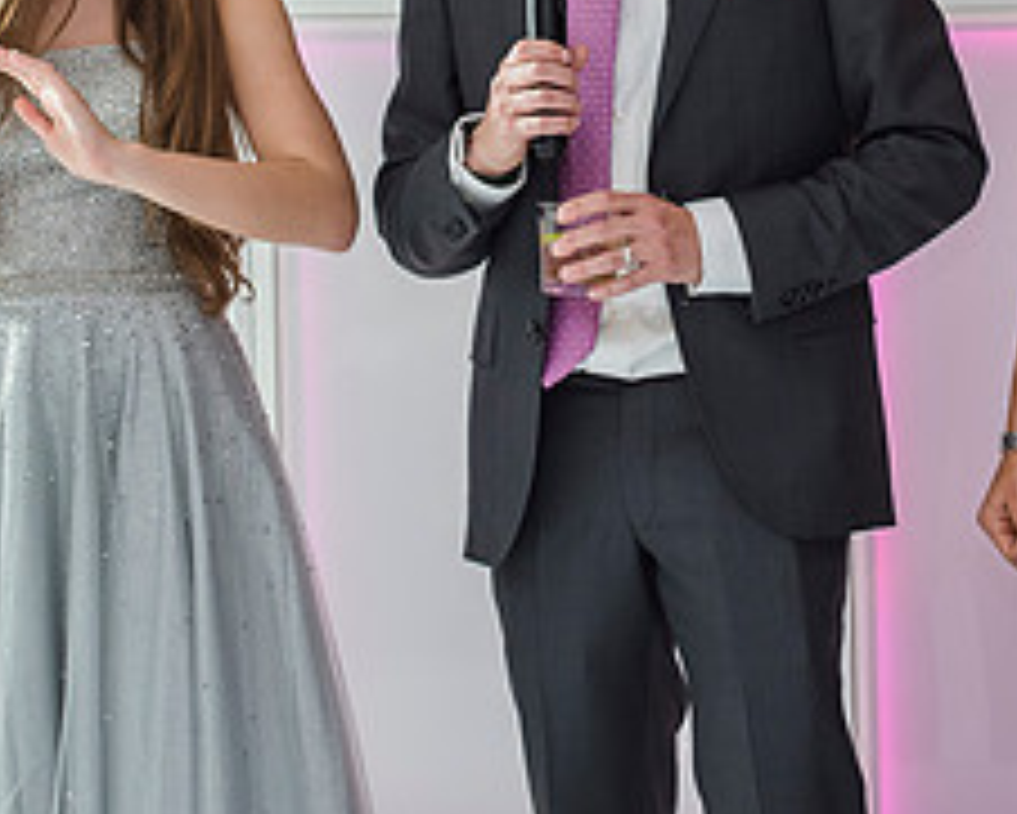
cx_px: 567
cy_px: -29
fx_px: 7408
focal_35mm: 246
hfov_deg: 7.9
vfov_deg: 6.3
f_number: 4
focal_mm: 102
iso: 1000
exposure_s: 1/100
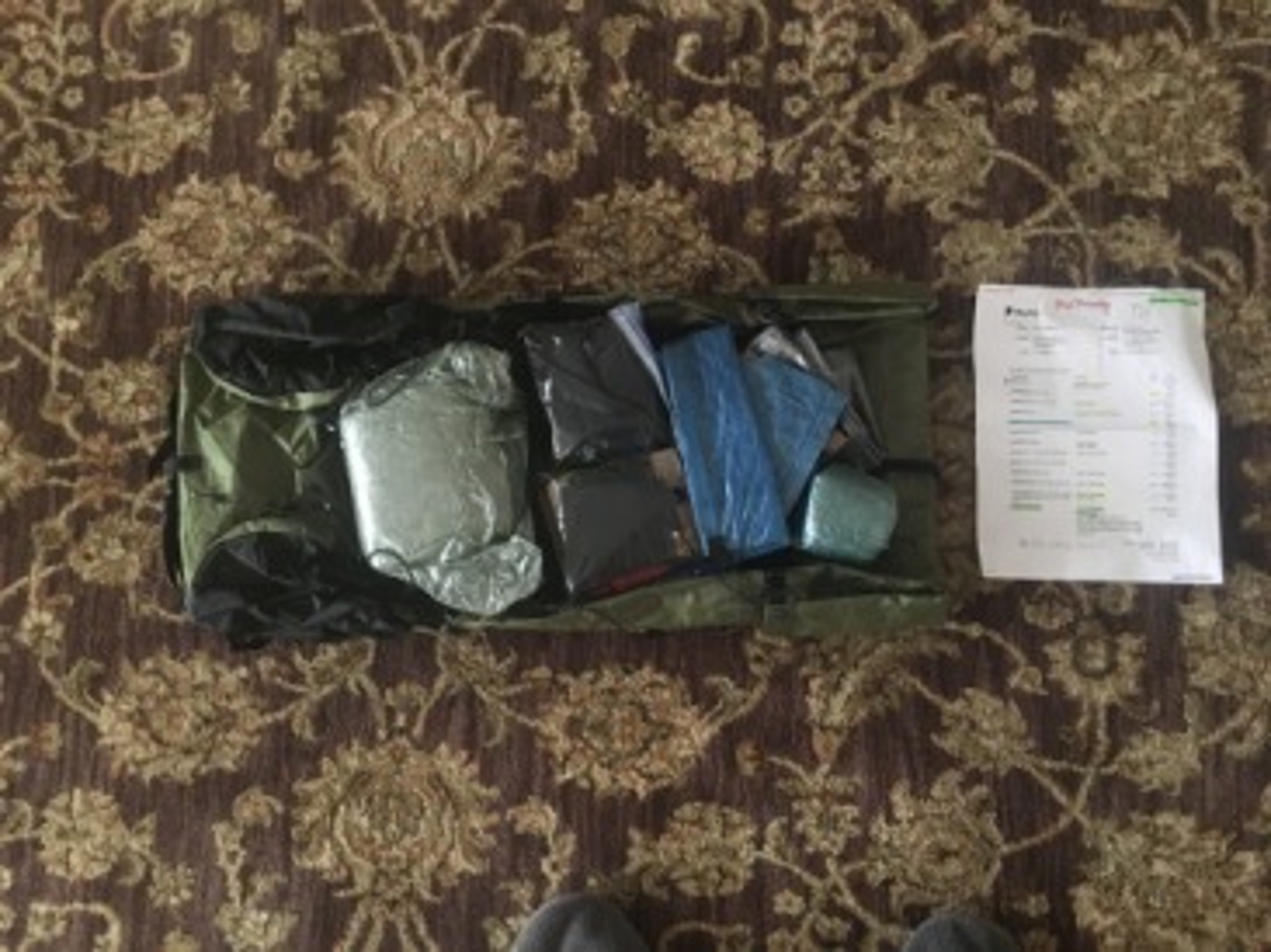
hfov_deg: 61.7
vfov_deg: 48.2
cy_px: 476
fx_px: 1064
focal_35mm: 29
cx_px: 636
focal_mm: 4.15
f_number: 2.2
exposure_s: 1/15
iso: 200
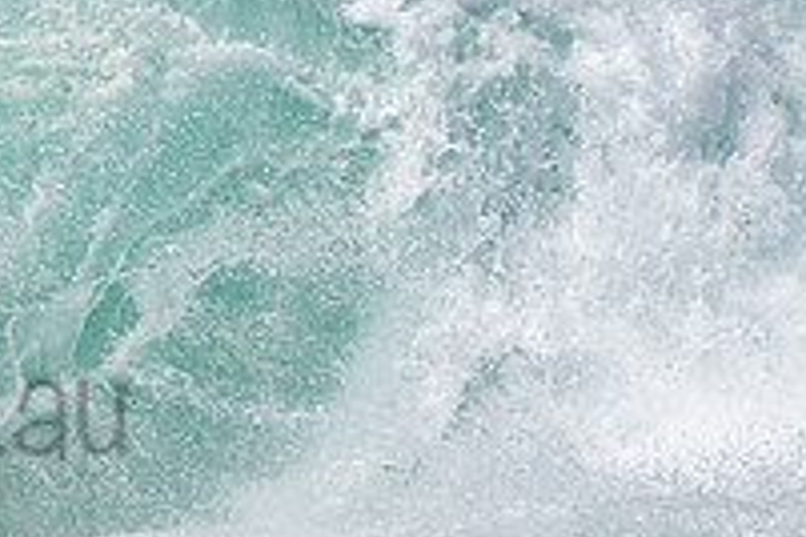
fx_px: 38819
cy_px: 363
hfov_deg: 1.2
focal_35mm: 1734
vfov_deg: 0.8
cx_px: -297
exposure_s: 1/2000
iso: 280
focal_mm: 400
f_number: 5.6
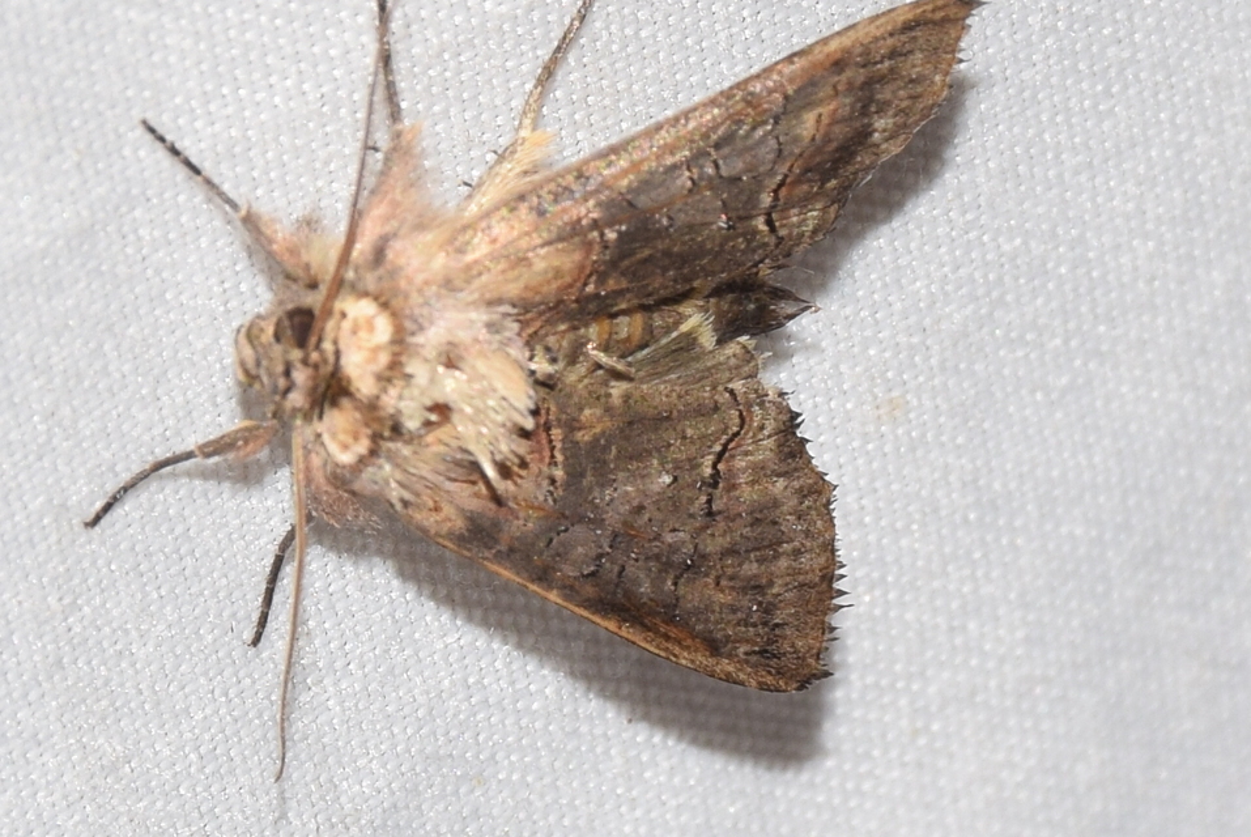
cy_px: 418
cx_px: 626
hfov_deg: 9.8
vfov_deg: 6.6
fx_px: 7304
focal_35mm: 210
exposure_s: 1/160
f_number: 13
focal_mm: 140
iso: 200
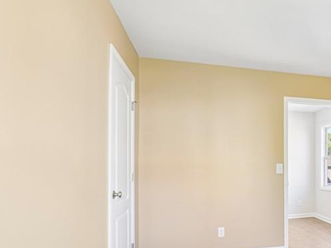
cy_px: 170
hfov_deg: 57.3
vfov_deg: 48.7
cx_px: 278
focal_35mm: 28
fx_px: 268
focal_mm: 14
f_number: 9
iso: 200
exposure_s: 1/8
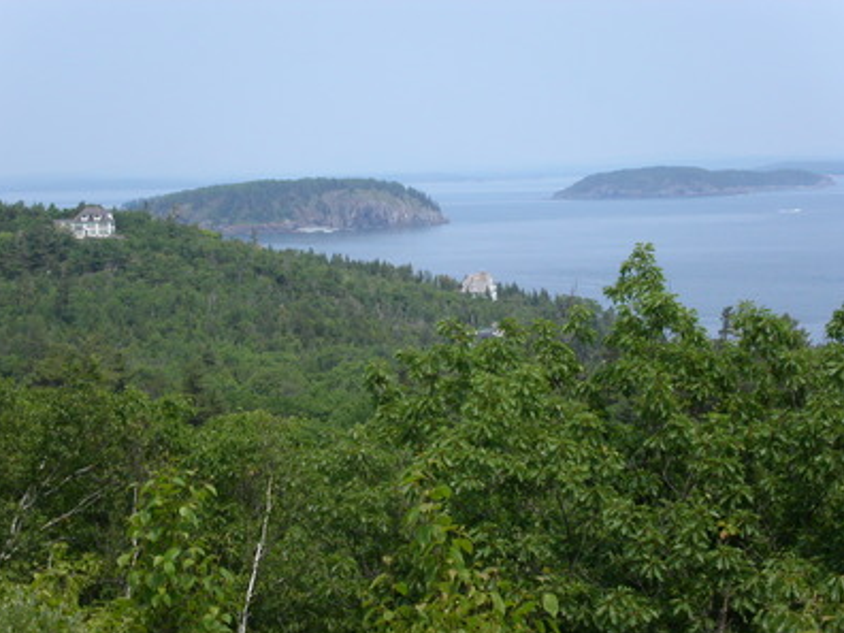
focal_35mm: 91
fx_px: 2219
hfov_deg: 21.5
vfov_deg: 16.2
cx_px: 420
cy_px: 318
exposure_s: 1/350
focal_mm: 18.6
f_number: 8
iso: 100
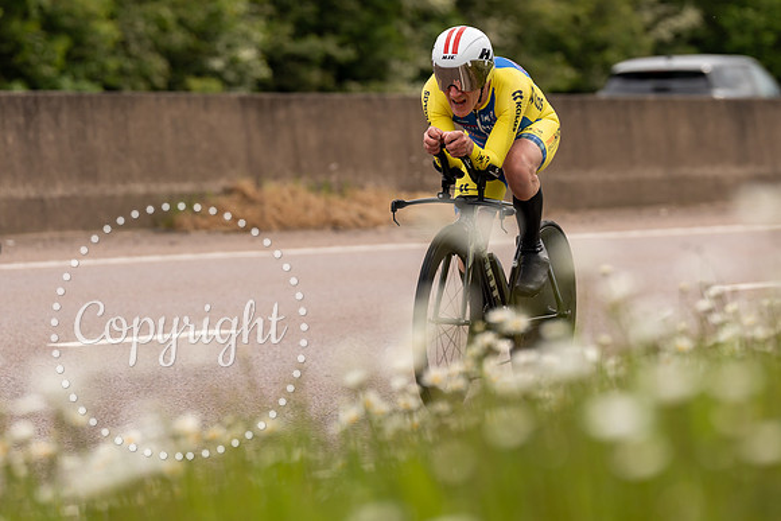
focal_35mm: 305
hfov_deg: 6.8
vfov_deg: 4.5
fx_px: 6614
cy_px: 124
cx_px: 506
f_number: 4
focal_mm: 200
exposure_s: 1/1000
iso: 200
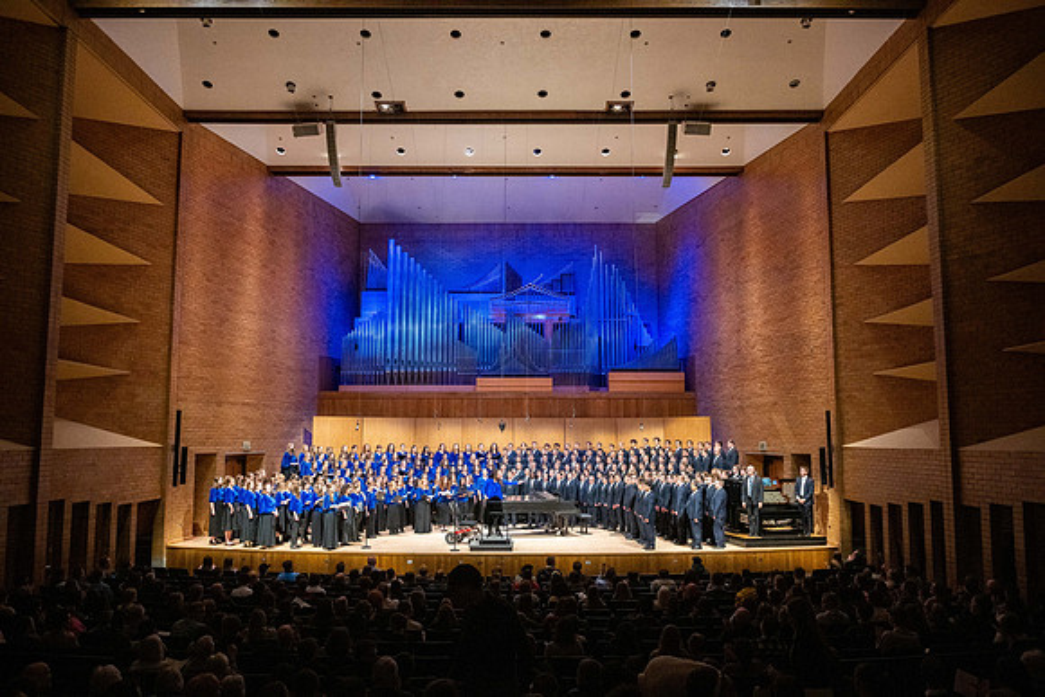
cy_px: 348
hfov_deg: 63.6
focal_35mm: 29
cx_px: 522
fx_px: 842
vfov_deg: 45.0
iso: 3200
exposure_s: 1/200
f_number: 4
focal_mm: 29
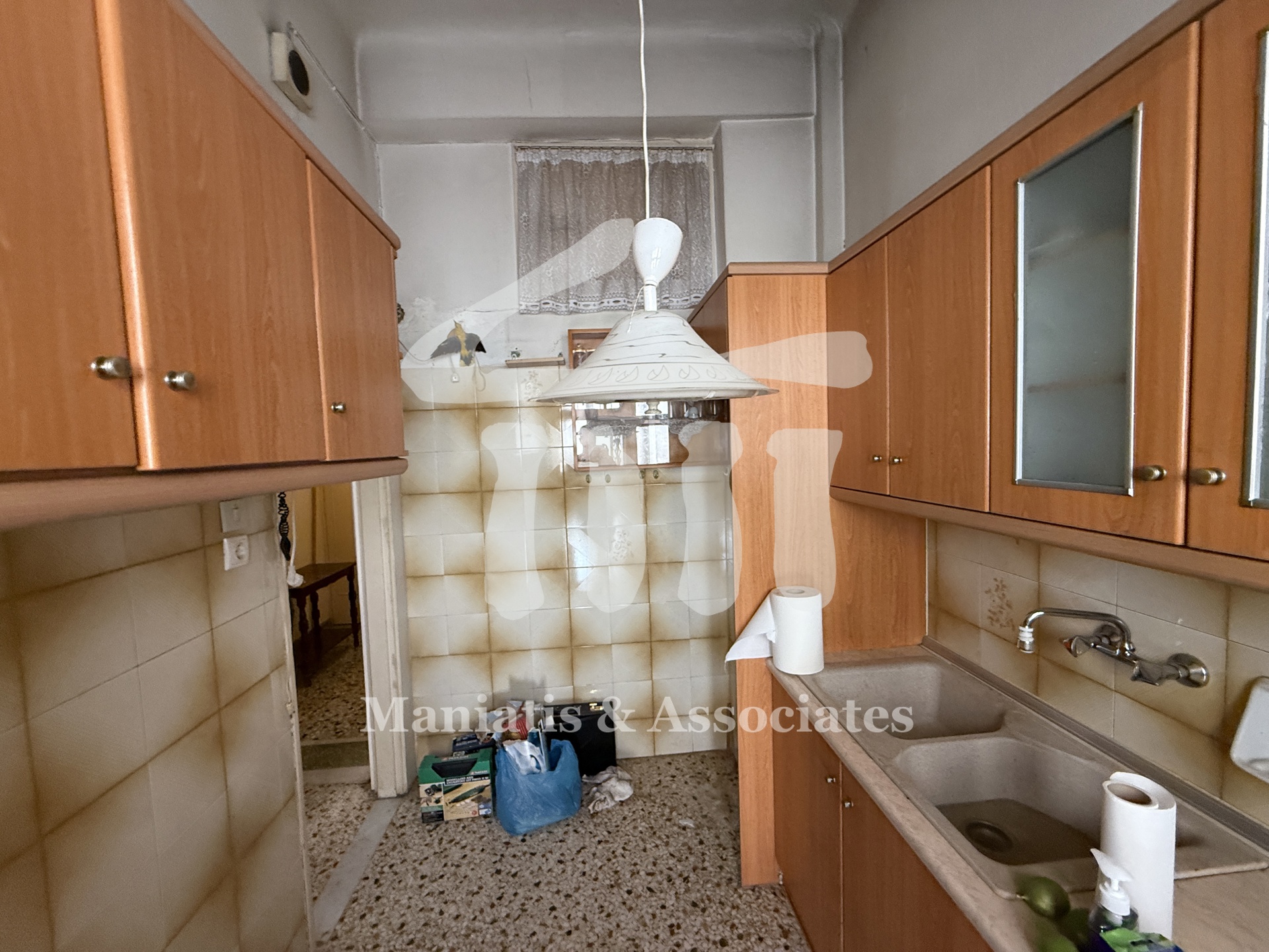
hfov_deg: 102.1
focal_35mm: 14
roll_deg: +3.6
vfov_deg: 85.7
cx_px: 634
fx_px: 513
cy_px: 476
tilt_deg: -1.2
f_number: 2.2
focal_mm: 2.22
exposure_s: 1/63
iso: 320
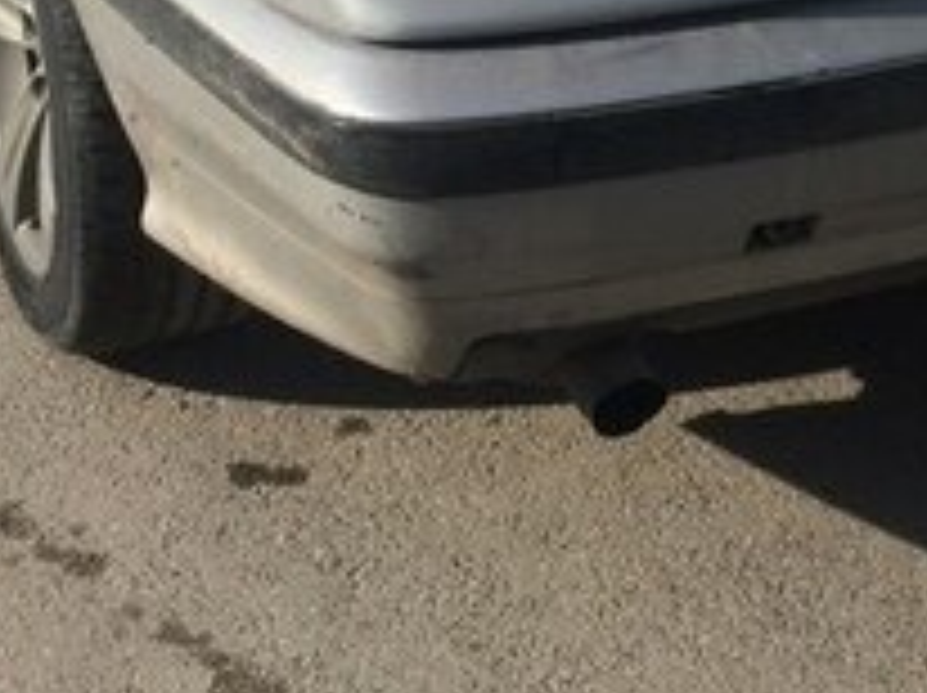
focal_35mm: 93
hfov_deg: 21.0
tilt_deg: -17.1
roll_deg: +0.0
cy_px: -241
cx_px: 634
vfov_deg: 15.0
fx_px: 2488
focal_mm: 4.15
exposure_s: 1/2740
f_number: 2.2
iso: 32
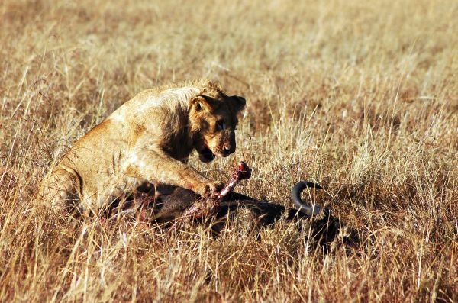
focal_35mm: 285
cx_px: 229
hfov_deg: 7.2
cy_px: 152
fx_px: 3617
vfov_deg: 4.8
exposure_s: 1/640
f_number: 6.3
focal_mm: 190
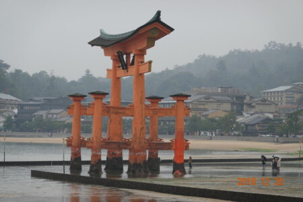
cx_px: 152
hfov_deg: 13.9
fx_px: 1246
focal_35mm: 148
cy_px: 101
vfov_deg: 9.3
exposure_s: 1/200
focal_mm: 53.6
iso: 125
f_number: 5.6
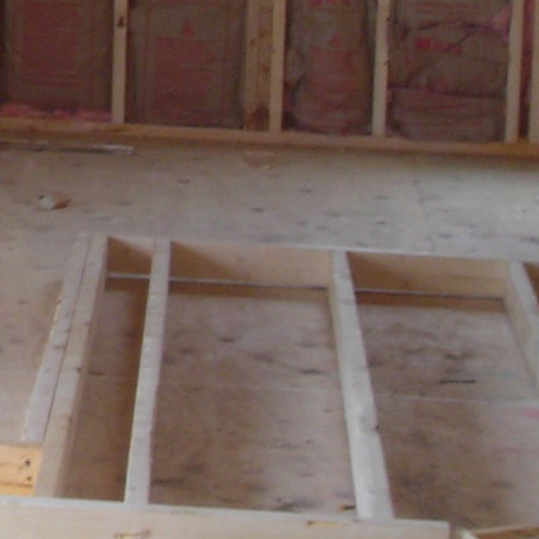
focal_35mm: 164
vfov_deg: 10.4
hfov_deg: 9.9
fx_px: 2889
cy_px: -208
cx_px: -521
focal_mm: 6.3
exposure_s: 1/8.1
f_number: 3.2
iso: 50
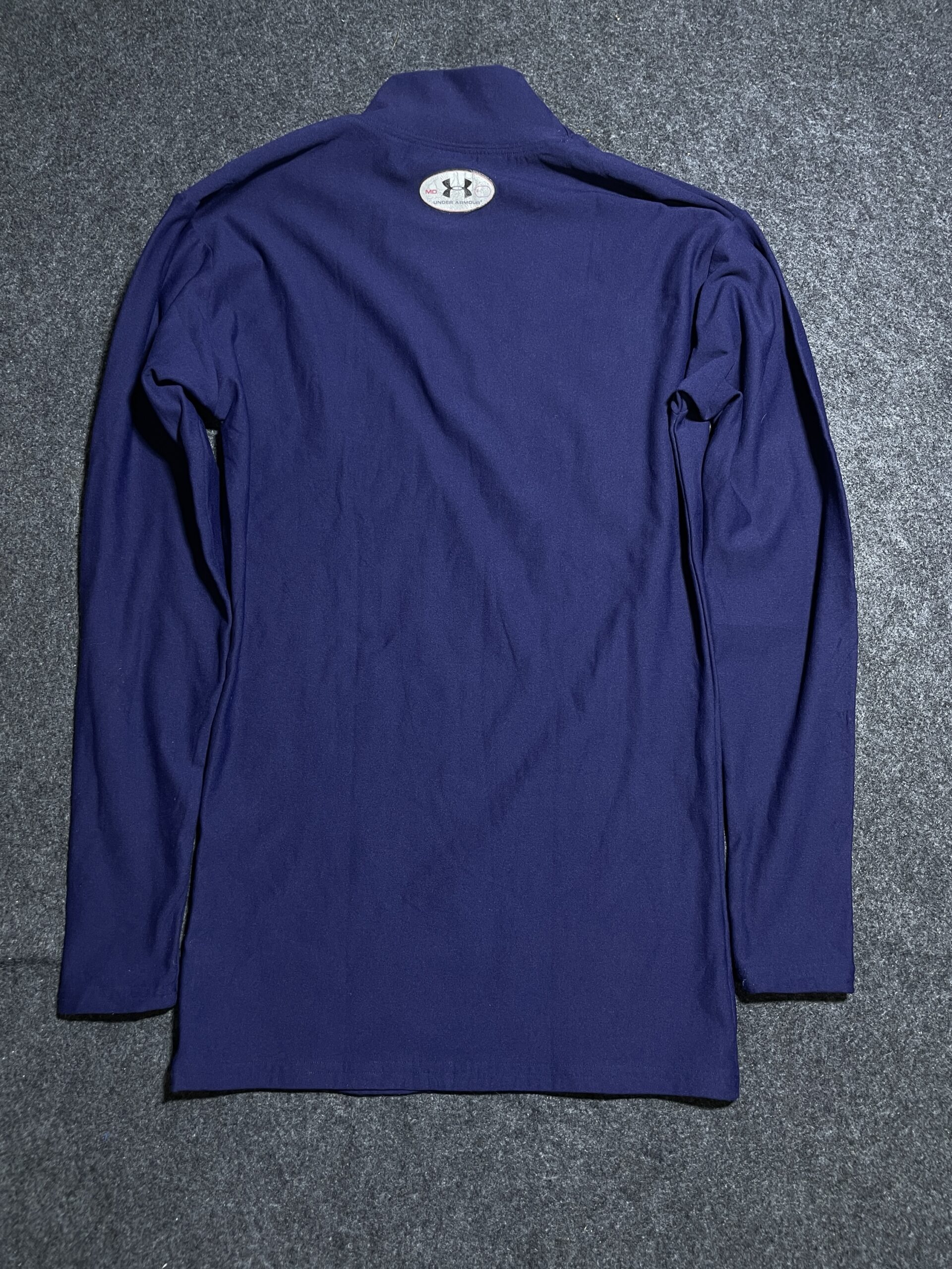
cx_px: 476
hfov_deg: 53.1
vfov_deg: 67.3
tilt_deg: -49.7
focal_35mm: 26
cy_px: 634
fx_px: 953
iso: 125
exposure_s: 1/50
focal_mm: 4.2
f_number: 1.6
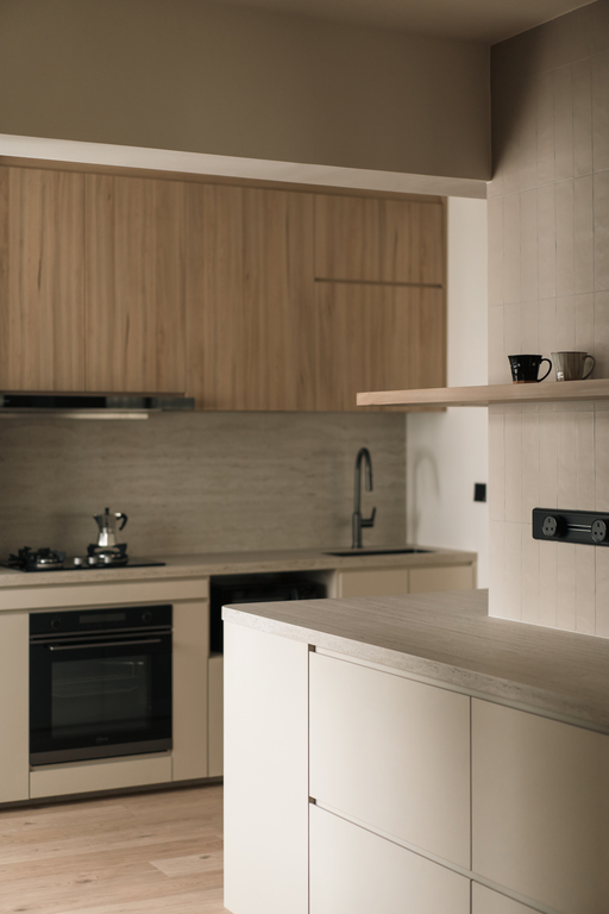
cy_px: 457
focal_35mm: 55
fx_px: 1396
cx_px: 304
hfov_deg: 24.6
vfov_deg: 36.2
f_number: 2
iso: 640
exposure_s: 1/100
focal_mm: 55
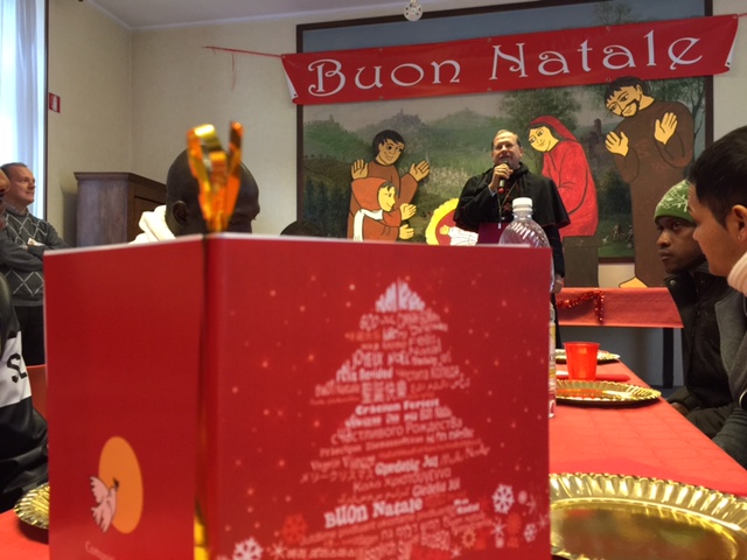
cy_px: 280
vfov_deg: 48.2
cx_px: 374
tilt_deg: -0.1
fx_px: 626
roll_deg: +0.8
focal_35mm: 29
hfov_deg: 61.7
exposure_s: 1/17
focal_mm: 4.15
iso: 100
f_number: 2.2
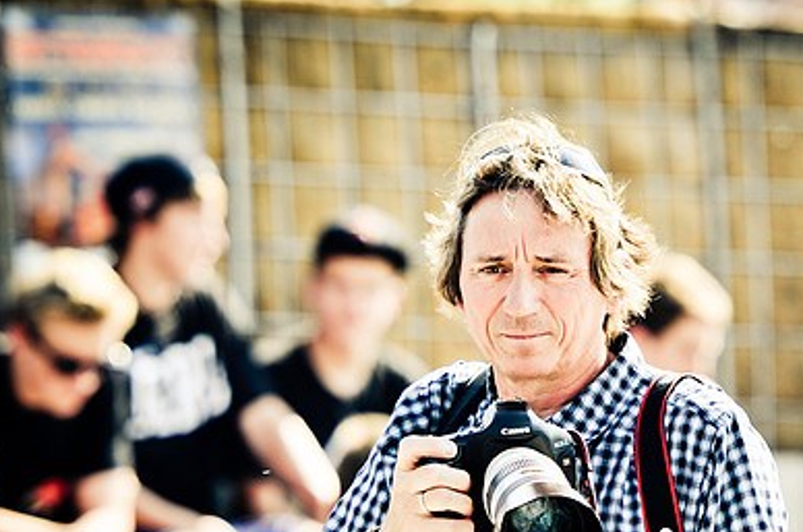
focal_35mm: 370
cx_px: 522
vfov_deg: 3.7
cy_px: 389
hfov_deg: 5.6
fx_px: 8230
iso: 100
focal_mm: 165
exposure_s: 1/500
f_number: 2.8
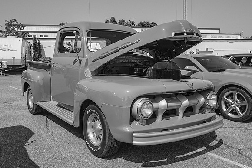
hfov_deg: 54.5
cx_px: 125
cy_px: 78
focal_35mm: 35
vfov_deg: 37.9
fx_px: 245
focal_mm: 30
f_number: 10
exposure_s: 1/400
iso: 160
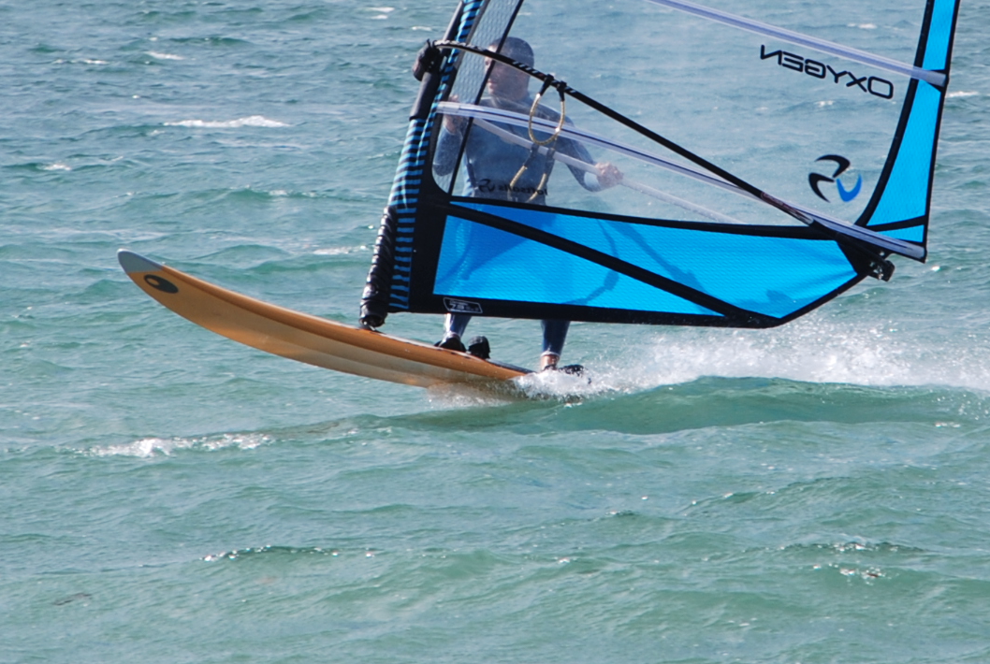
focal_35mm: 513
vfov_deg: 2.7
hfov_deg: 4.0
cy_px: 86
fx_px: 14145
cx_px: 649
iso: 125
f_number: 5.6
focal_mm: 125
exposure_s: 1/500
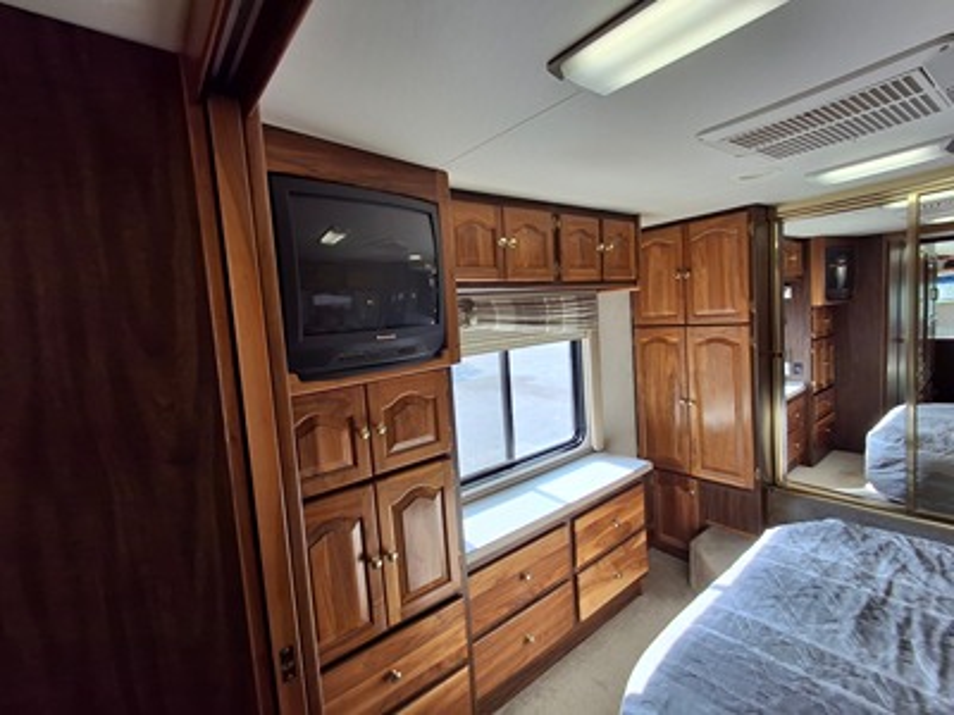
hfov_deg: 94.5
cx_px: 477
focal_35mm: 16
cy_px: 358
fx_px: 441
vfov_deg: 78.1
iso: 40
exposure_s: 1/171
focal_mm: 1.64
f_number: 2.2
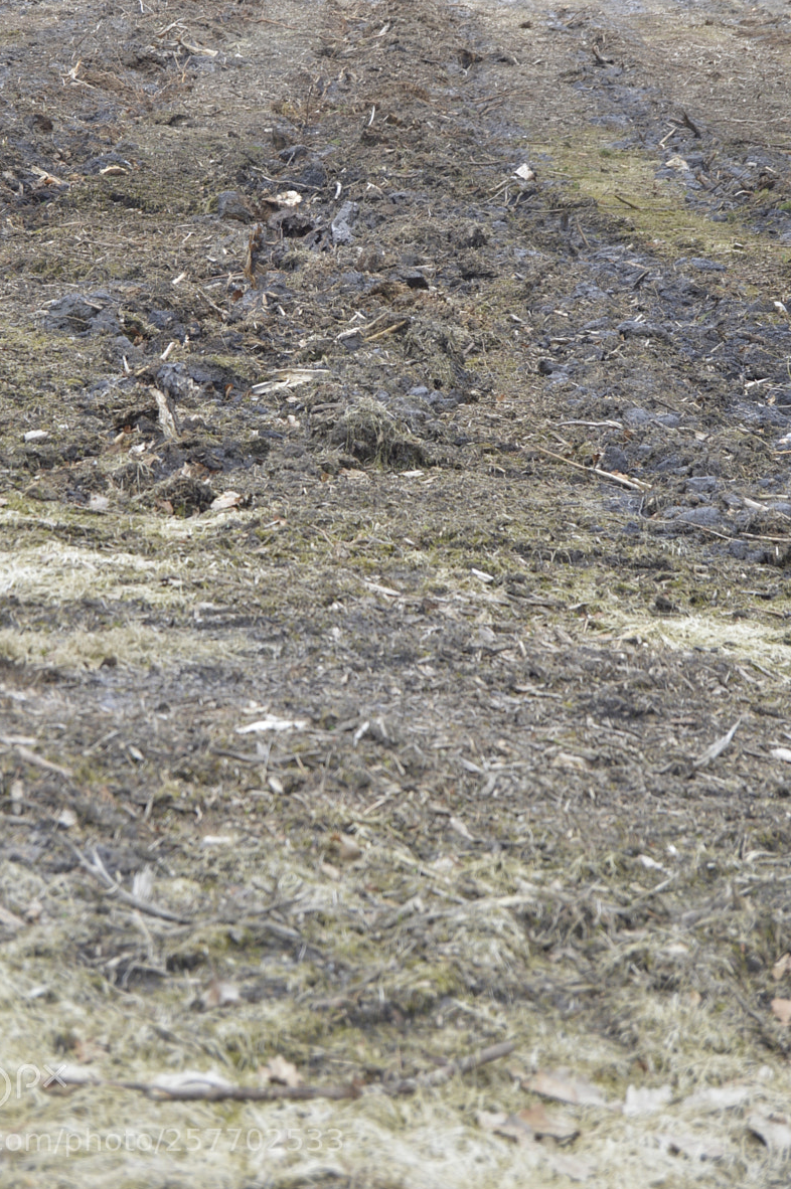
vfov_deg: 18.3
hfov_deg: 12.2
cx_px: 352
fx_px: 3687
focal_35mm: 112
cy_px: 414
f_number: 5.6
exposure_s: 1/125
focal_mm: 55
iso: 140
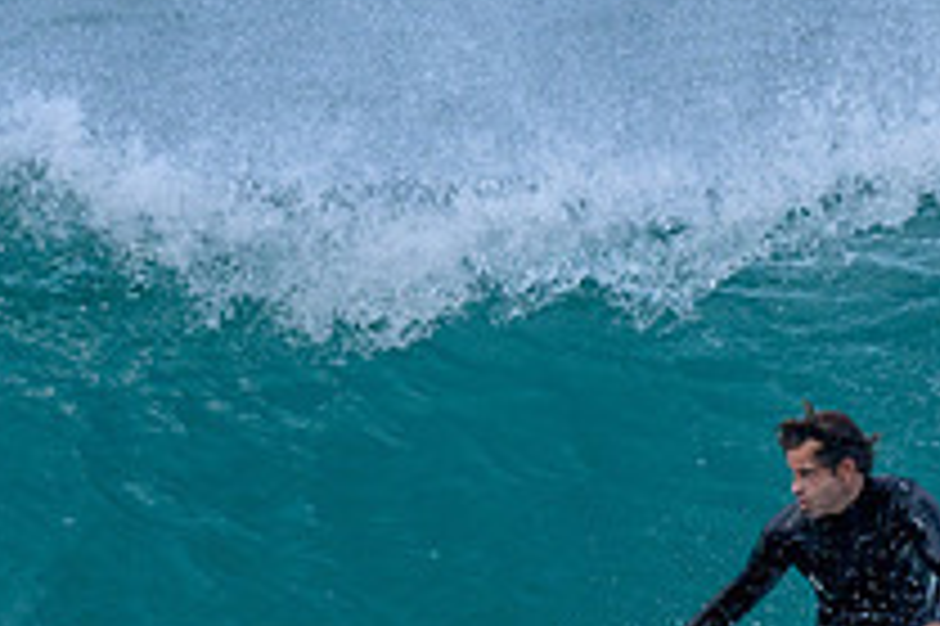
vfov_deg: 0.4
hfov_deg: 0.7
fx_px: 79783
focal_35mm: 3058
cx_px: 521
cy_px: 726
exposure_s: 1/2000
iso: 450
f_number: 6.3
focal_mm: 800
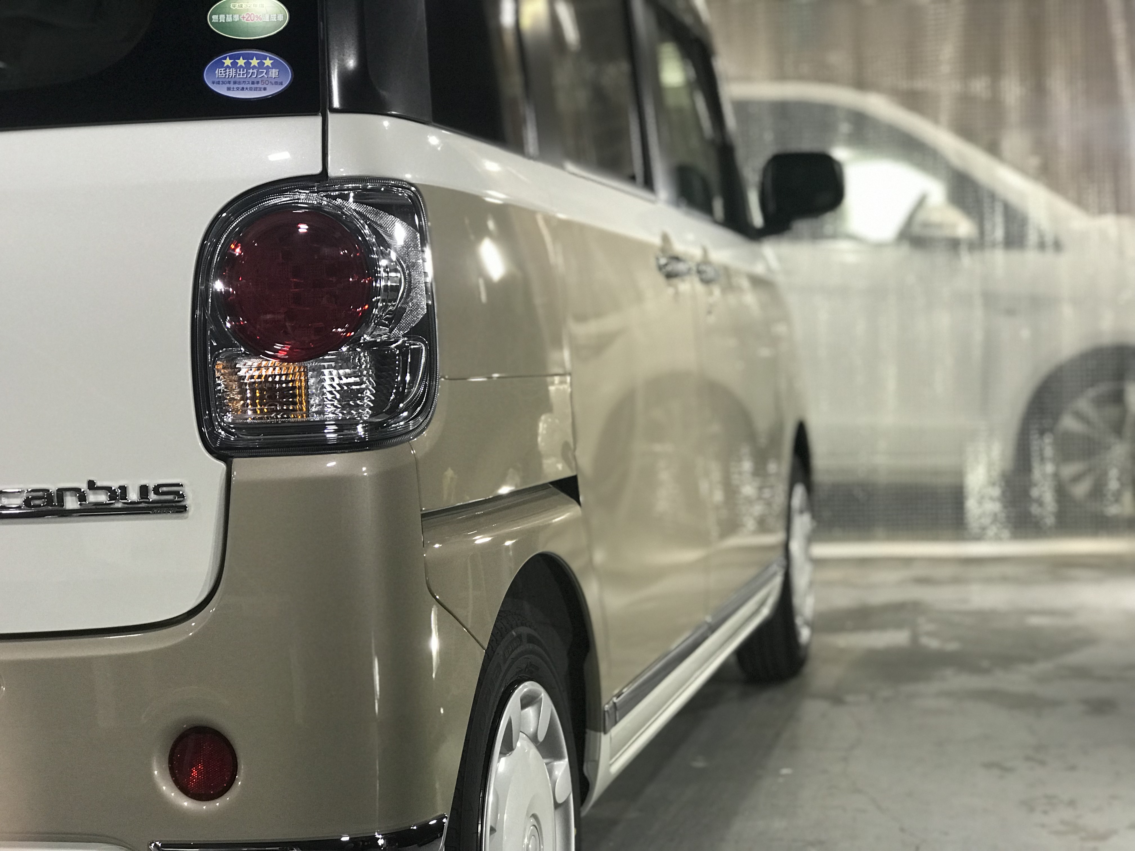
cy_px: 426
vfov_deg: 25.7
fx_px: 1869
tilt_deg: -2.6
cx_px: 568
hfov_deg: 33.8
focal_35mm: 57
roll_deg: +2.7
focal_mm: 6.6
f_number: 2.8
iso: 100
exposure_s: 1/60
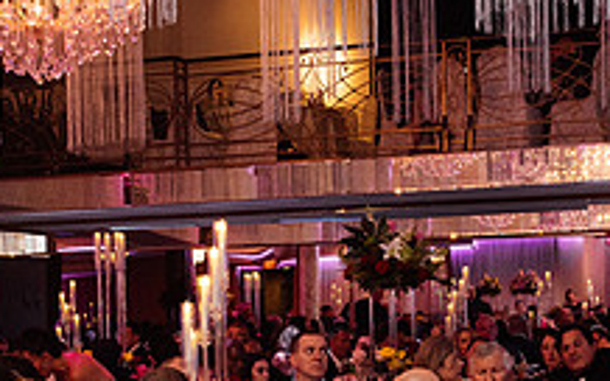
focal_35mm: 95
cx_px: 280
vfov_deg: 13.4
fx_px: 1579
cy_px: 464
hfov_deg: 21.9
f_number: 4.5
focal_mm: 35
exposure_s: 1/200
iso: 2000
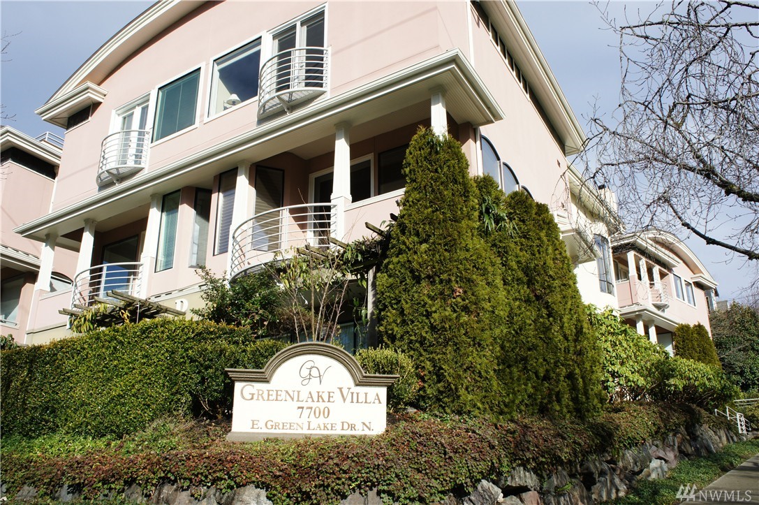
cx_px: 380
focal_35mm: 32
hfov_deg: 59.5
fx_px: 664
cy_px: 252
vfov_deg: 41.7
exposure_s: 1/200
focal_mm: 21
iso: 200
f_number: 11
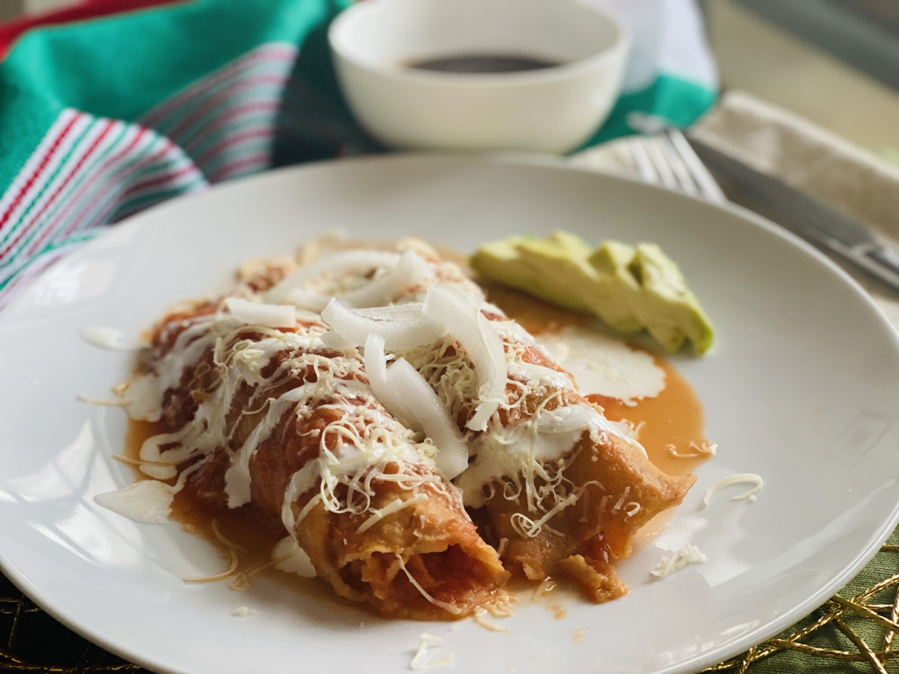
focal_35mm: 52
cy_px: 337
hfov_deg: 36.8
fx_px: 1350
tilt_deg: -33.4
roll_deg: +1.4
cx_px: 450
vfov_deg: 28.0
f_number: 2
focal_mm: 6
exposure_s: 1/122
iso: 200
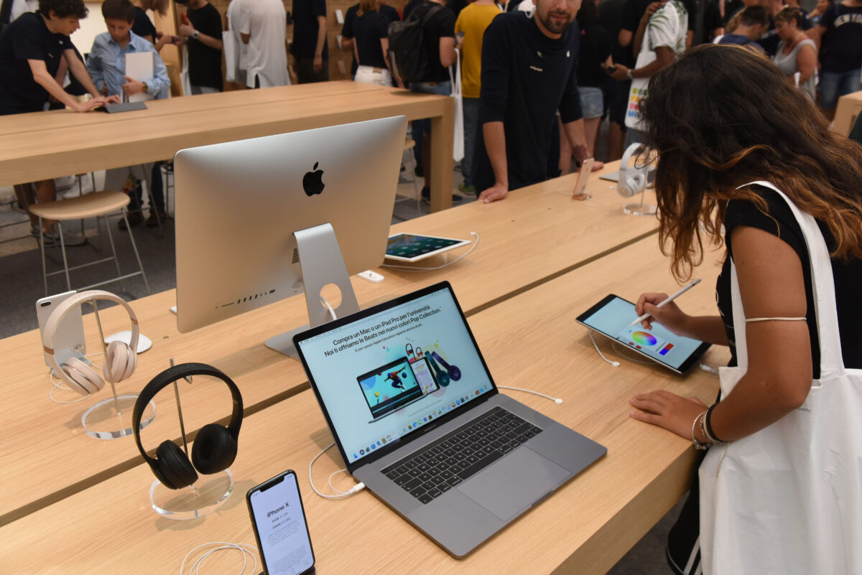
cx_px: 431
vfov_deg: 45.0
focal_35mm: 29
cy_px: 288
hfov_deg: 63.6
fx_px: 695
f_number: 5.6
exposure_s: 1/200
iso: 1600
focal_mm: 29
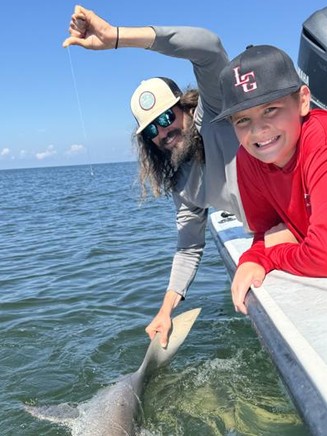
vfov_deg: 47.6
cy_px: 256
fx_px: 491
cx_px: 151
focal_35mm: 39
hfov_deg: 36.8
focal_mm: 6.76
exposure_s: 1/3802
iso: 80
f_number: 1.78
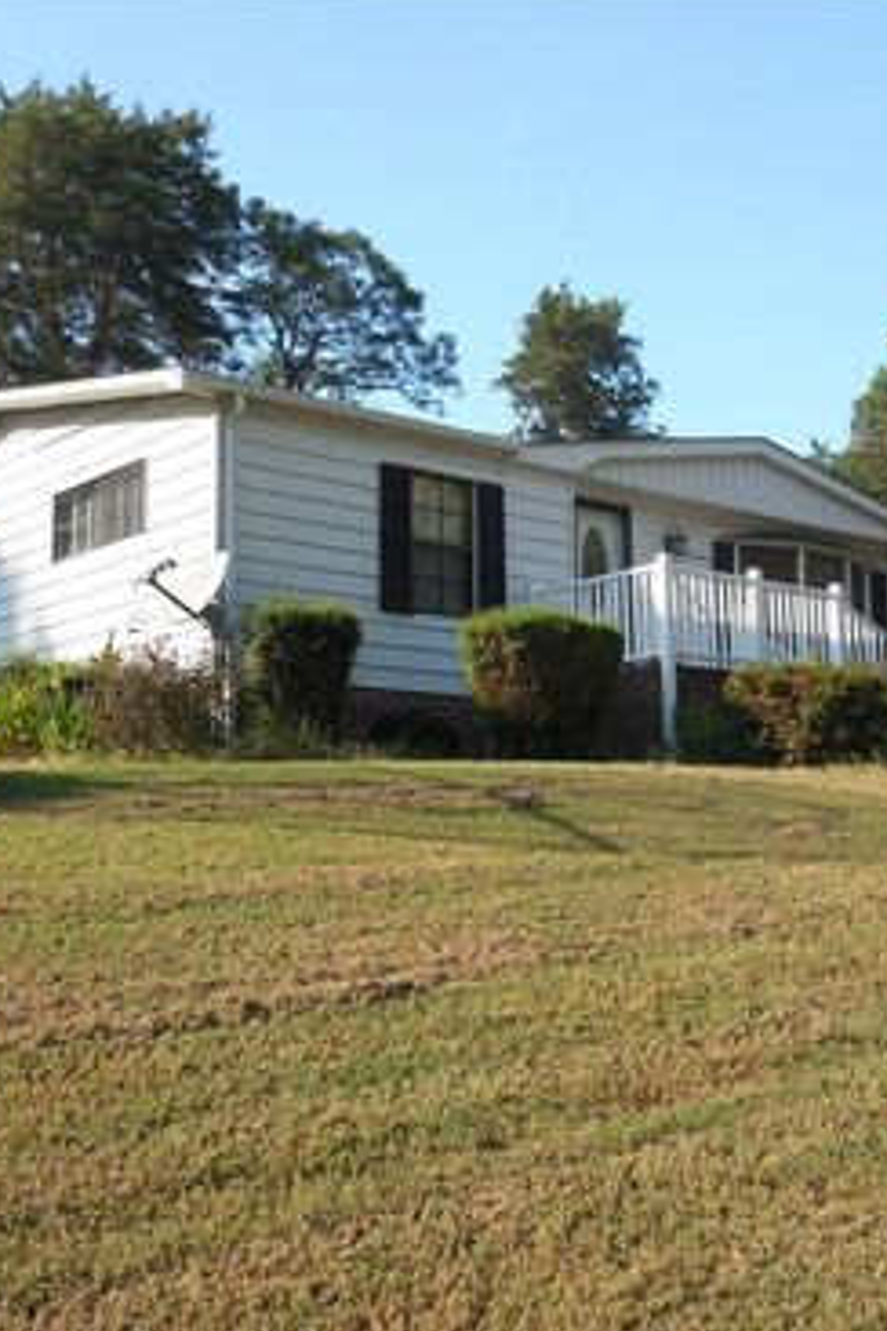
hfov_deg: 30.2
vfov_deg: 44.5
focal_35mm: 44
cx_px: 625
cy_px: 675
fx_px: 1626
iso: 125
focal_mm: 5.6
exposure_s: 1/640
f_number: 3.6
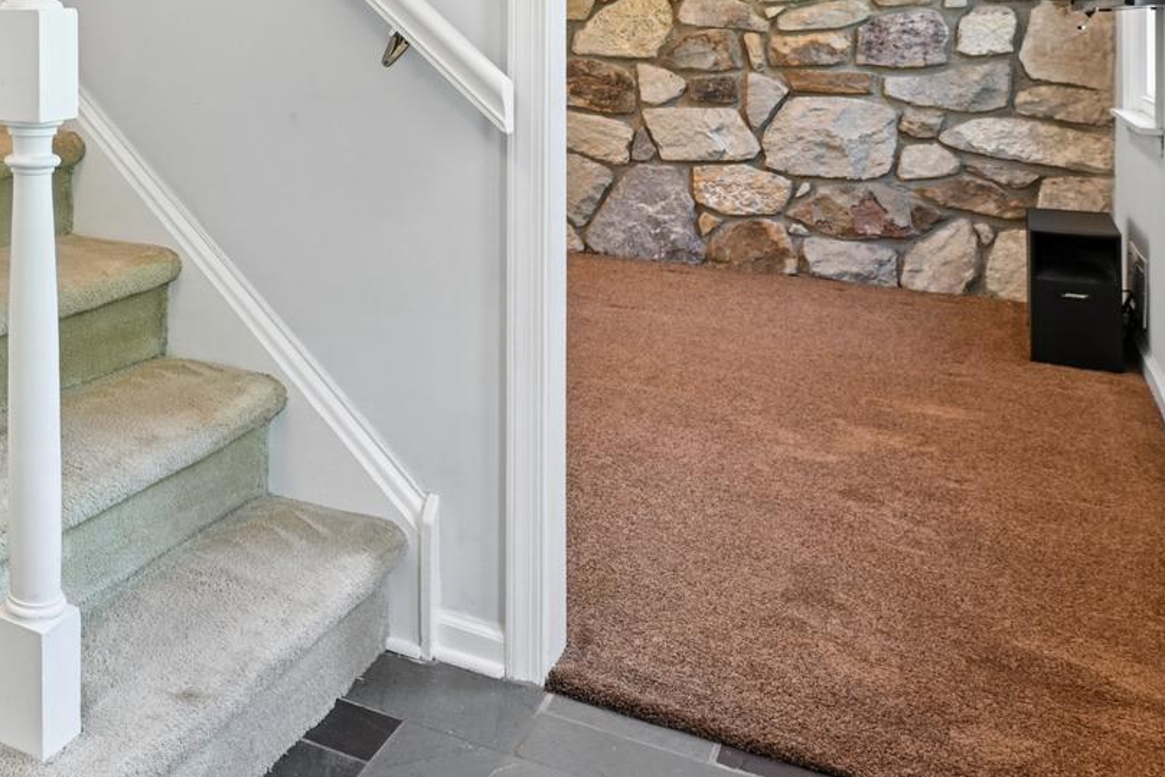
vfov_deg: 31.8
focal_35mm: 39
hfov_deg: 41.9
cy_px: 30
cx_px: -30
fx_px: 1271
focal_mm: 15.5
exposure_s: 1/10
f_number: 8
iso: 250
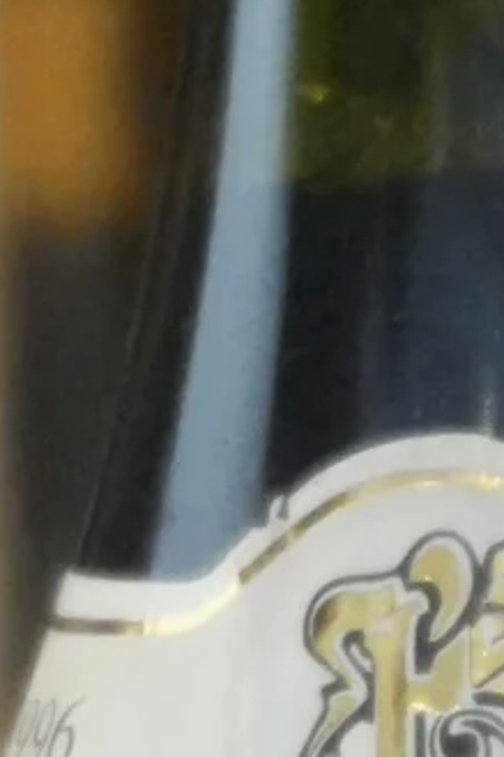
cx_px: 413
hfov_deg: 2.4
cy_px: 1622
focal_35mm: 584
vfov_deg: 3.5
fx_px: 12276
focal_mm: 50
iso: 6400
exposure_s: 1/160
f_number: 5.6
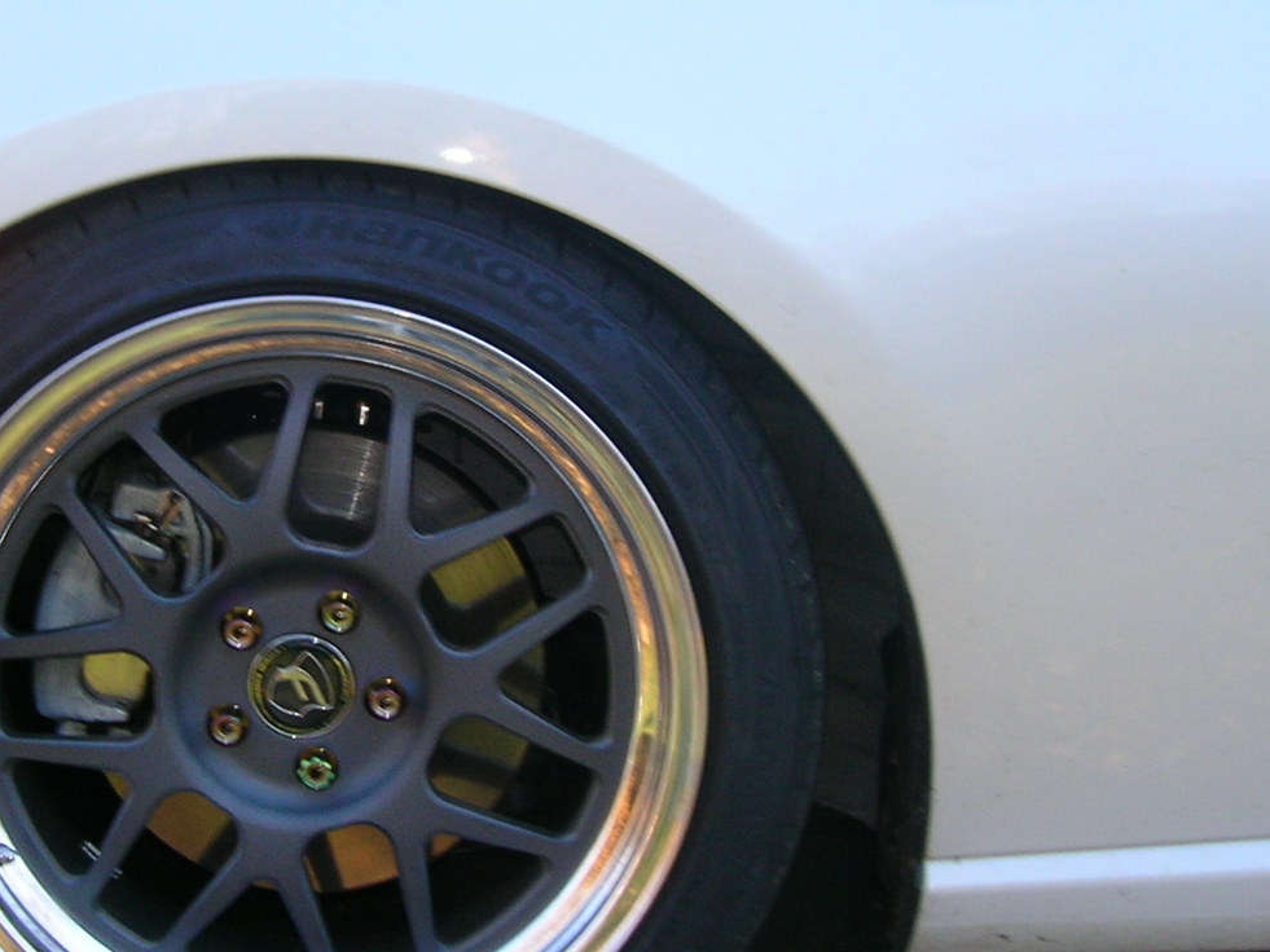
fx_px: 2605
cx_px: 444
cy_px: 424
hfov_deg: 27.3
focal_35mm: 71
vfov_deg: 20.7
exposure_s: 1/29.3
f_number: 4.9
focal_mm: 5.7
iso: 50
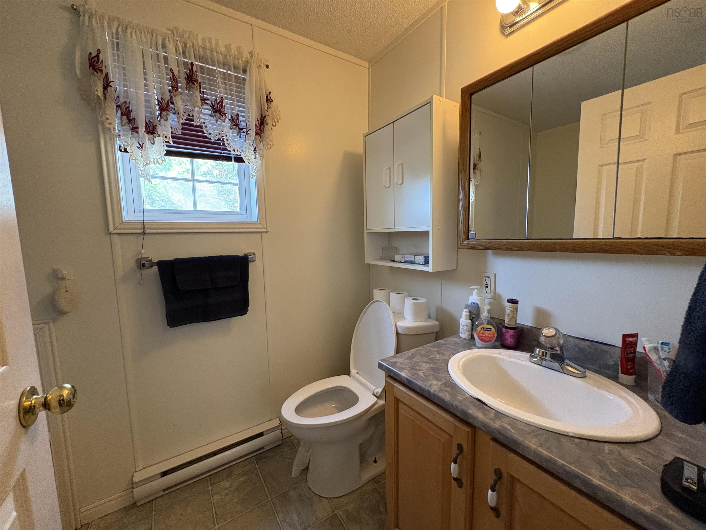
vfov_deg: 85.7
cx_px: 353
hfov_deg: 102.1
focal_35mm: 14
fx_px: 286
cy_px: 265
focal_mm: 2.22
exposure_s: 1/60
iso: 500
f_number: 2.2
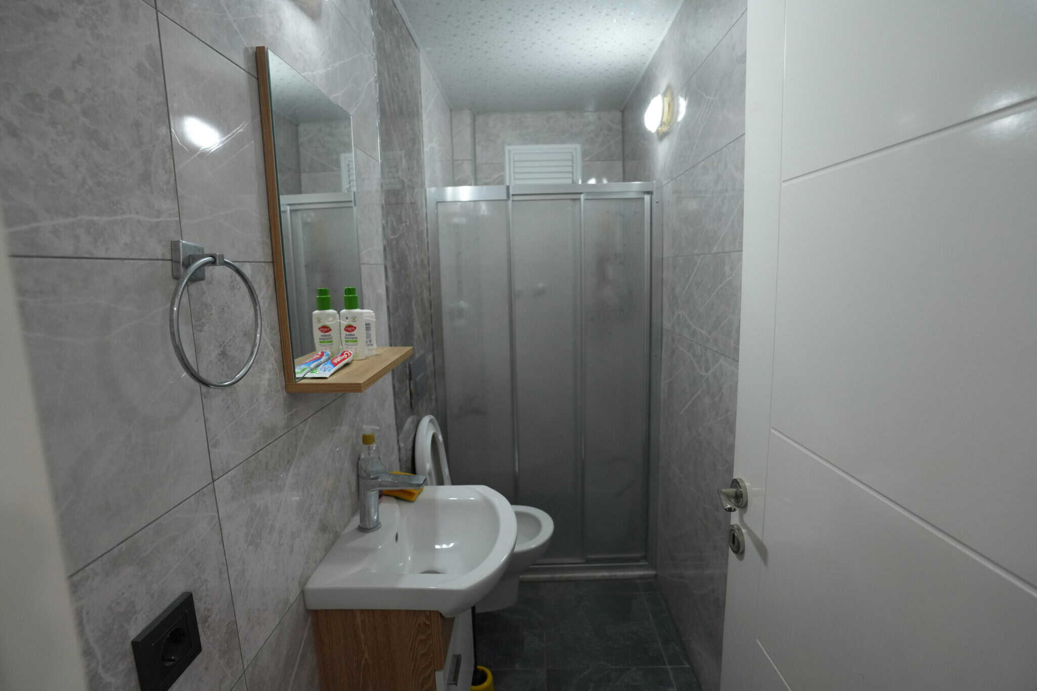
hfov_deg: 93.3
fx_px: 490
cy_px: 346
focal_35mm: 17
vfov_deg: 70.4
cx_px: 518
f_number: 4
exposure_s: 1/160
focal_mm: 17
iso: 1250
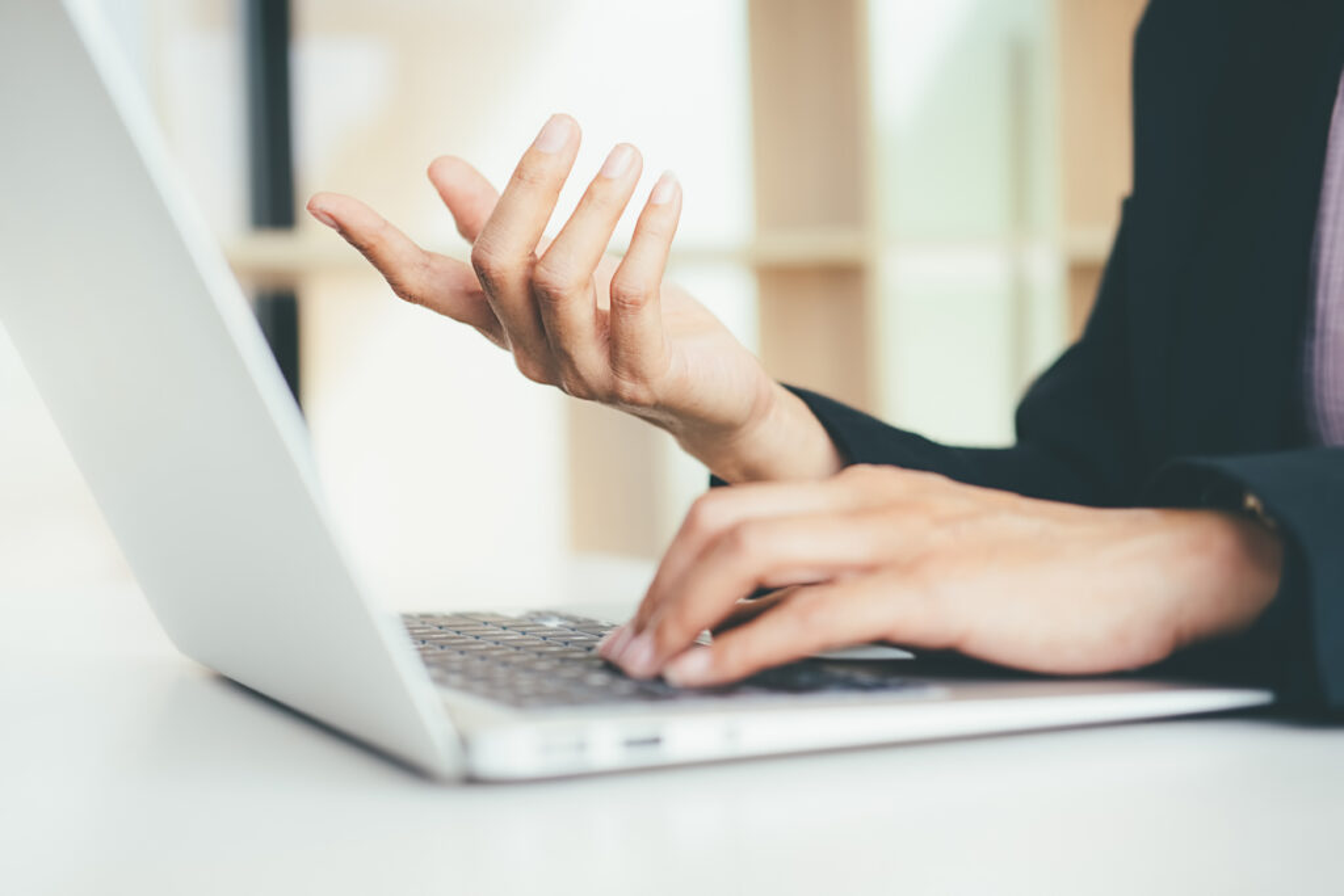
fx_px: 1979
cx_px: 672
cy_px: 448
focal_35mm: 53
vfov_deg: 25.5
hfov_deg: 37.5
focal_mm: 35
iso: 200
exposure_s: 1/320
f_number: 2
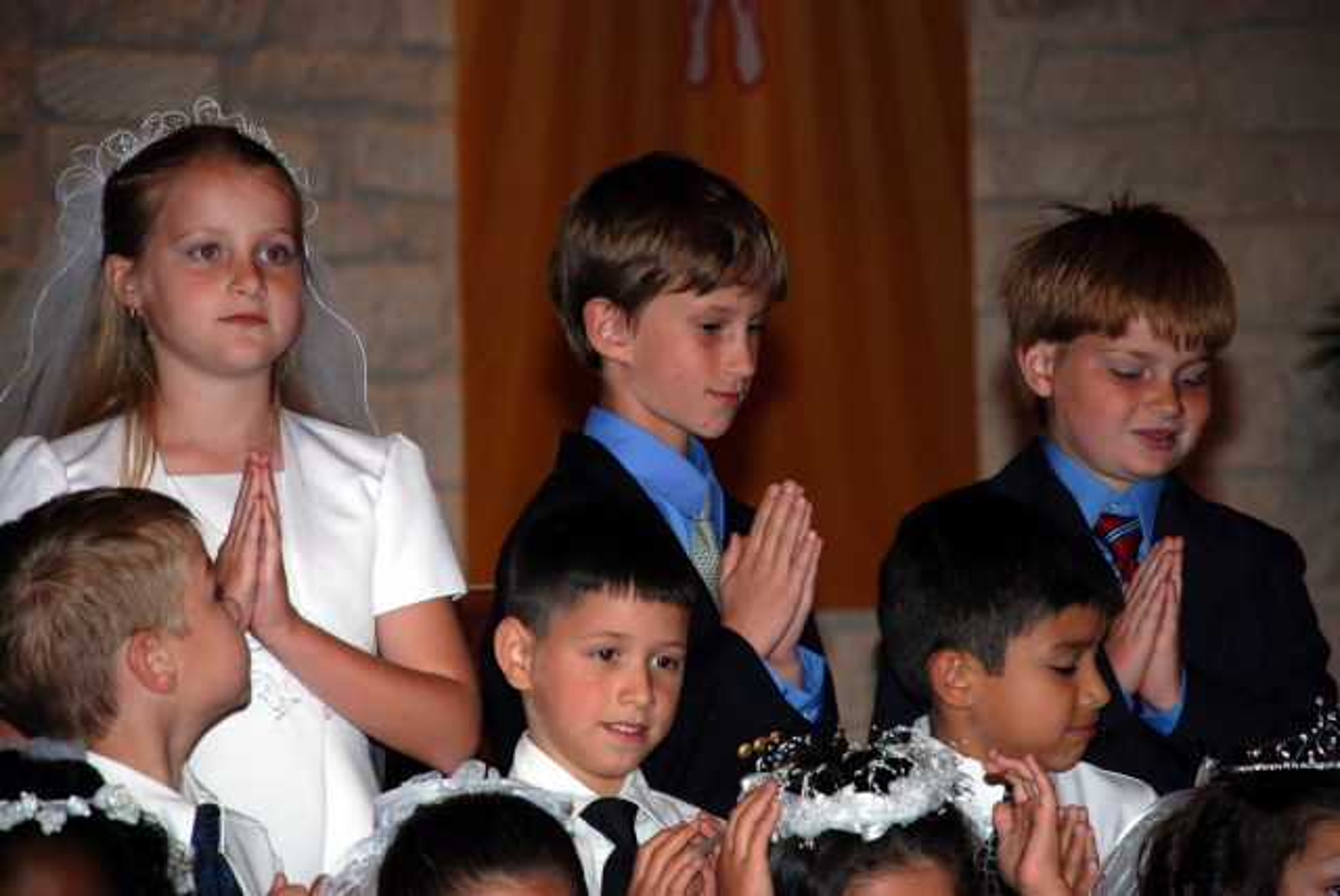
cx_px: 670
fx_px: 7544
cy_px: 448
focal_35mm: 202
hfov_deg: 10.2
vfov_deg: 6.8
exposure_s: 1/60
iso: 200
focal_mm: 135
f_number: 5.6
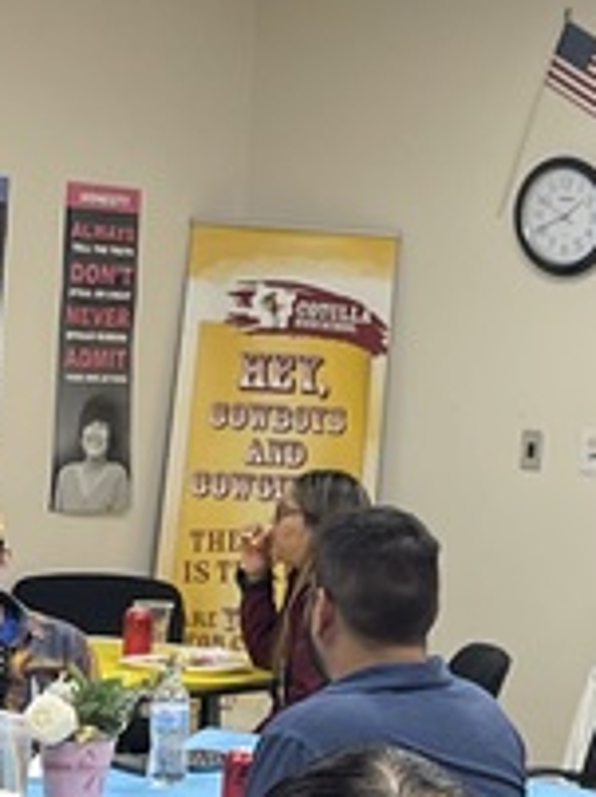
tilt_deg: -0.9
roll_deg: -3.8
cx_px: 860
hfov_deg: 11.2
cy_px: 450
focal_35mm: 127
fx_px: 2922
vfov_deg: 15.5
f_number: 1.6
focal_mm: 5.1
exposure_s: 1/120
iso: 125
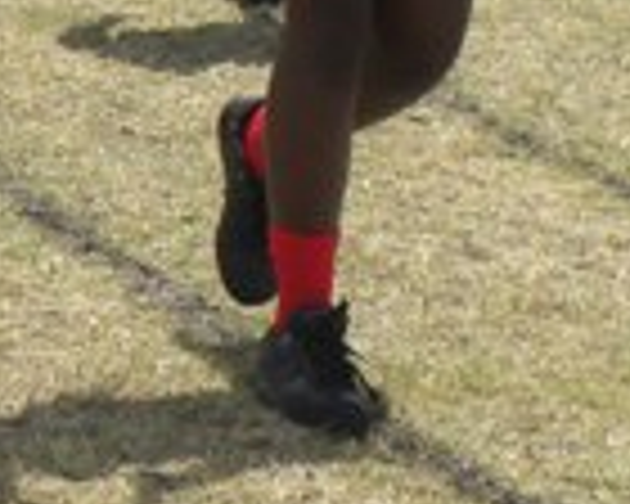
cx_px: -261
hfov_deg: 5.7
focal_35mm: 335
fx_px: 6246
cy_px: -554
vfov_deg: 4.5
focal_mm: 13.4
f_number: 5.6
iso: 64
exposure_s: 1/310
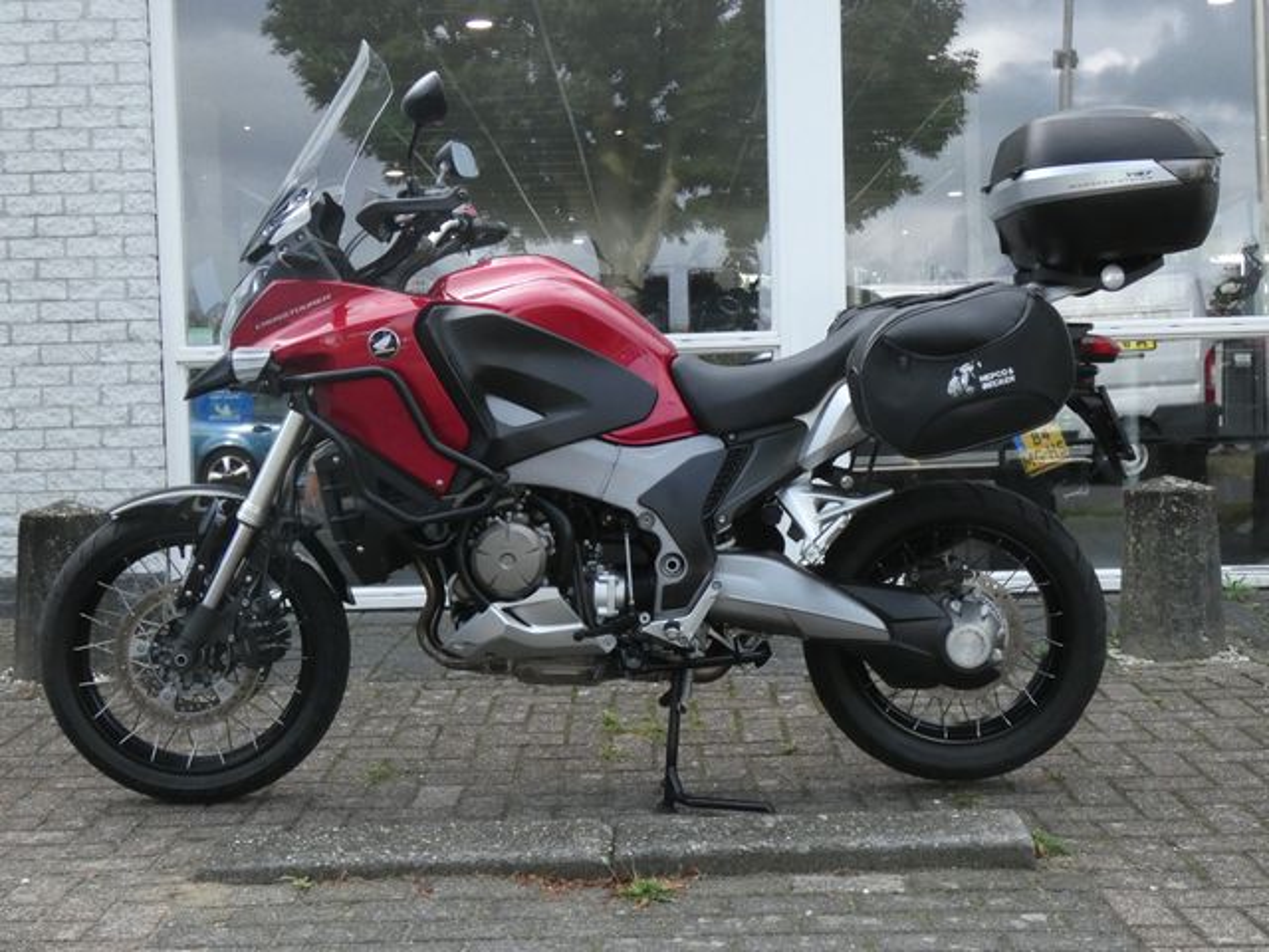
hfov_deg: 39.7
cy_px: 476
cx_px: 634
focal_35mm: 48
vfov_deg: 30.3
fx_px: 1760
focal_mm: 8.6
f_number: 4
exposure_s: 1/1000
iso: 800
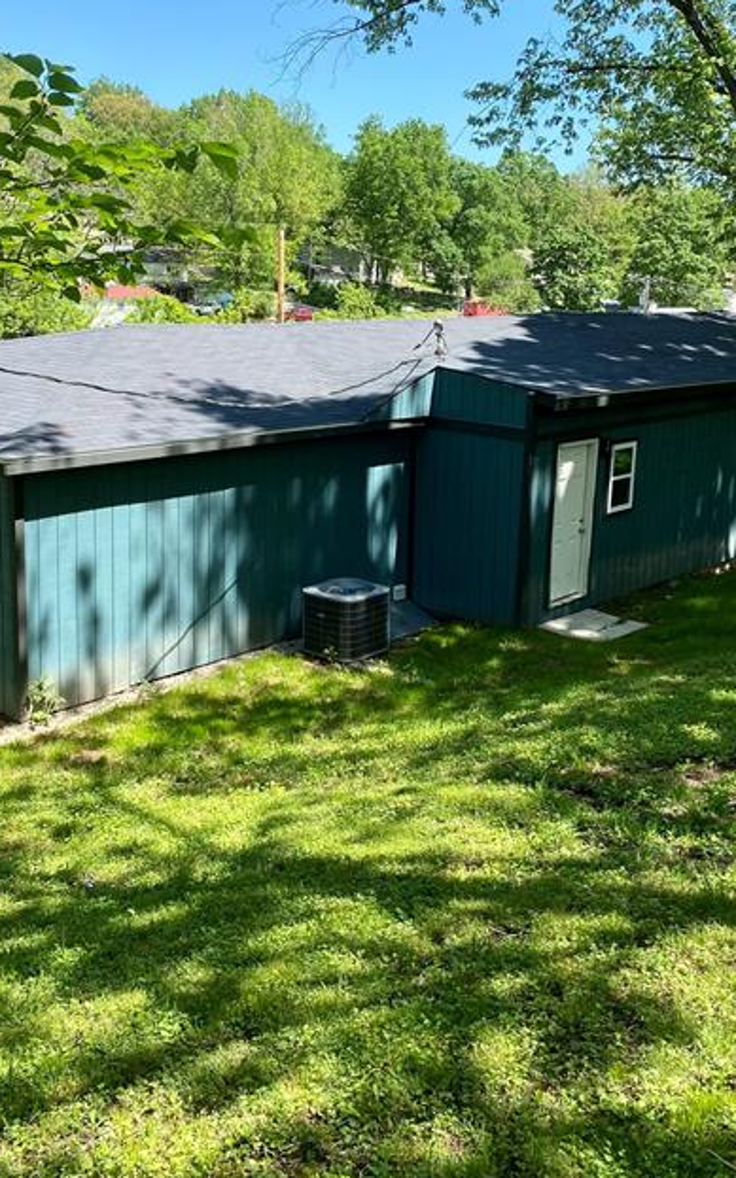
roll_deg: -0.8
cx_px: 403
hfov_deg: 37.2
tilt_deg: -7.4
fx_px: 1092
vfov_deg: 56.3
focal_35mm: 34
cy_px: 467
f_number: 1.8
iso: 32
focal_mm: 4.25
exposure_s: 1/965
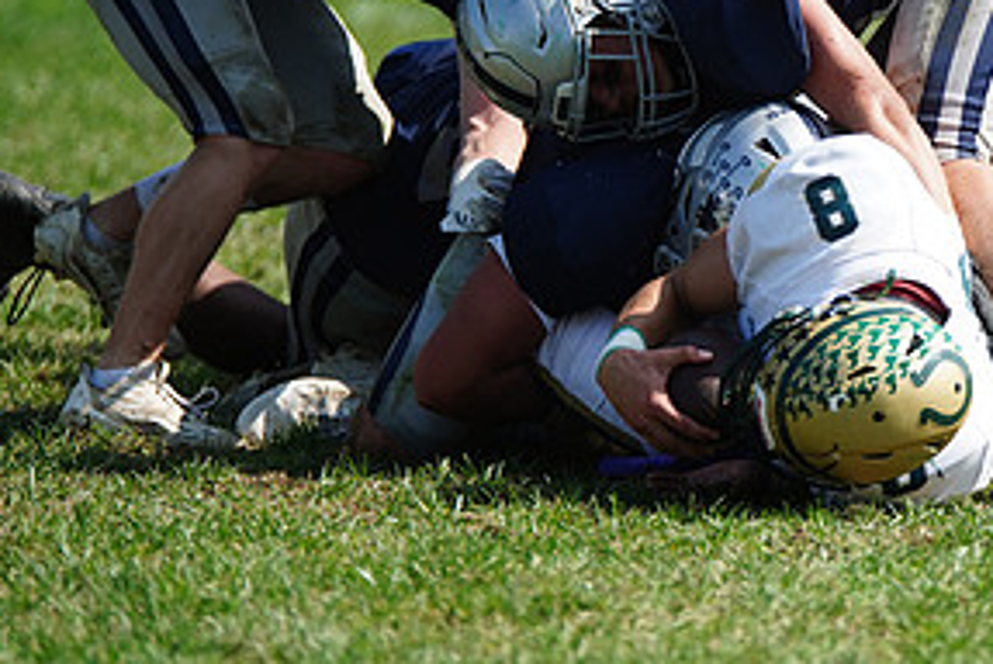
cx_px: 896
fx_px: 13778
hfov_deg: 4.1
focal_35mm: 499
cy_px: 261
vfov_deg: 2.8
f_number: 2.8
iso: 400
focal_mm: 247
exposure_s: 1/4000
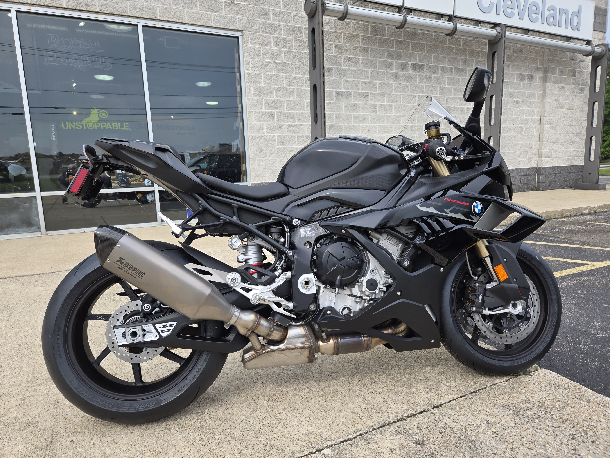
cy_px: 229
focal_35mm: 23
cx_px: 305
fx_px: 405
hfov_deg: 73.9
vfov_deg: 58.9
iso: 25
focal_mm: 5.4
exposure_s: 1/697
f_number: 1.8
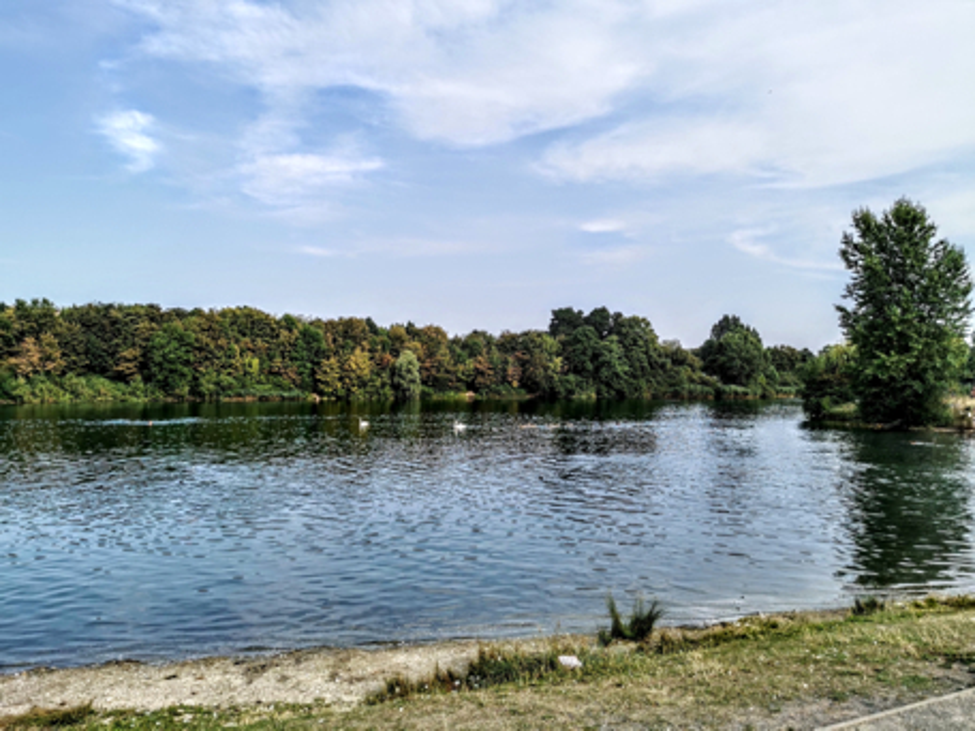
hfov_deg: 65.3
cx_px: 488
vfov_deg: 51.4
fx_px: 760
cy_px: 366
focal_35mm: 27
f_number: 1.6
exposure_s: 1/2160
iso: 50
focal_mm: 5.56
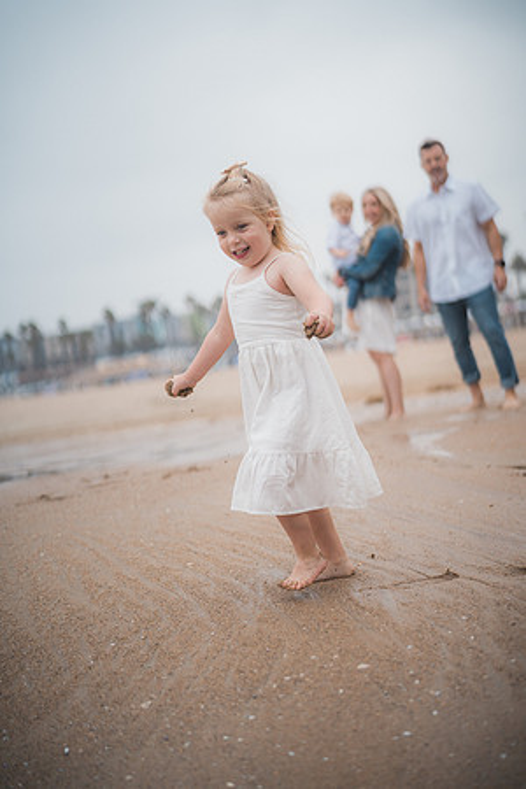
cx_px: 263
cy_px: 394
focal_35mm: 50
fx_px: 1096
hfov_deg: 27.0
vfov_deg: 39.6
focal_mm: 50
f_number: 1.4
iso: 160
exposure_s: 1/5000
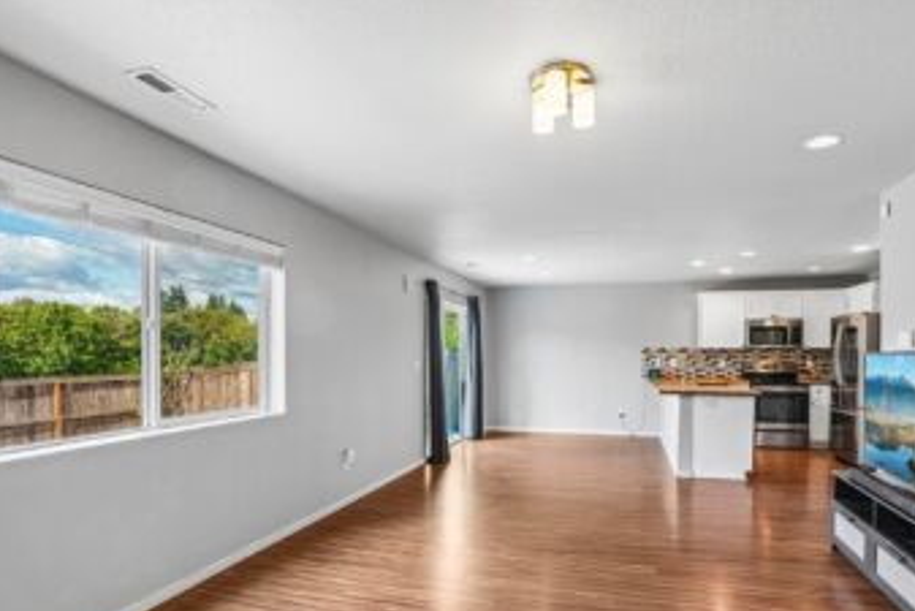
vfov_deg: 64.2
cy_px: 354
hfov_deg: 86.8
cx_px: 489
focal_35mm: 19
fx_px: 483
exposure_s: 1/20
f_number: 8
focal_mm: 16
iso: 400
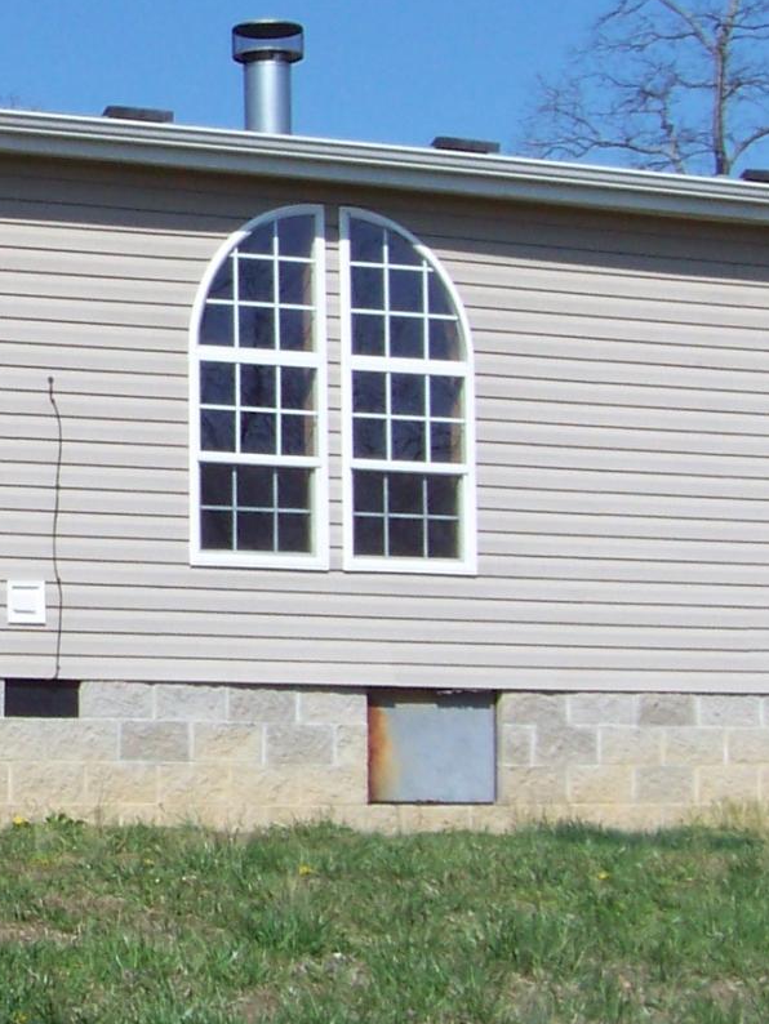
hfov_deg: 10.7
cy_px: 308
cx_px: -232
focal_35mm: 136
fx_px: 4026
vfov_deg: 14.5
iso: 69
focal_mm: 5.85
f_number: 4
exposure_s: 1/800
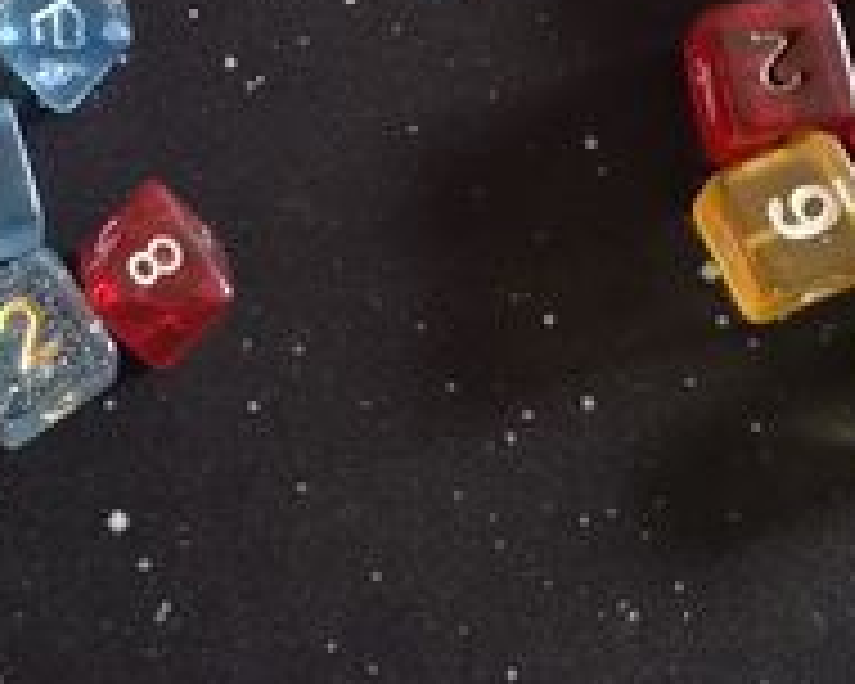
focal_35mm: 121
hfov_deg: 15.5
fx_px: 3062
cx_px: -86
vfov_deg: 11.9
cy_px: -500
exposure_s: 1/100
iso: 800
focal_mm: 5.4
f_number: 1.8
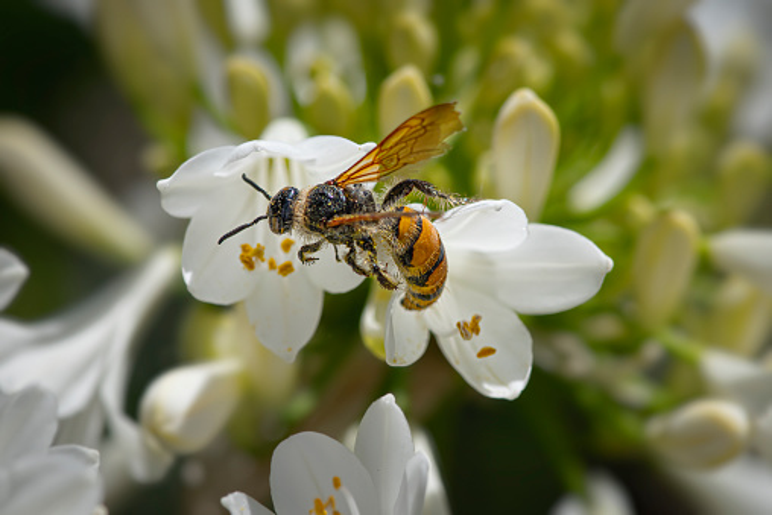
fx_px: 2252
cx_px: 386
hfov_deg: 19.5
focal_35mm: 105
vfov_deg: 13.0
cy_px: 258
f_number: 8
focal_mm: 105
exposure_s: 1/2500
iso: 450
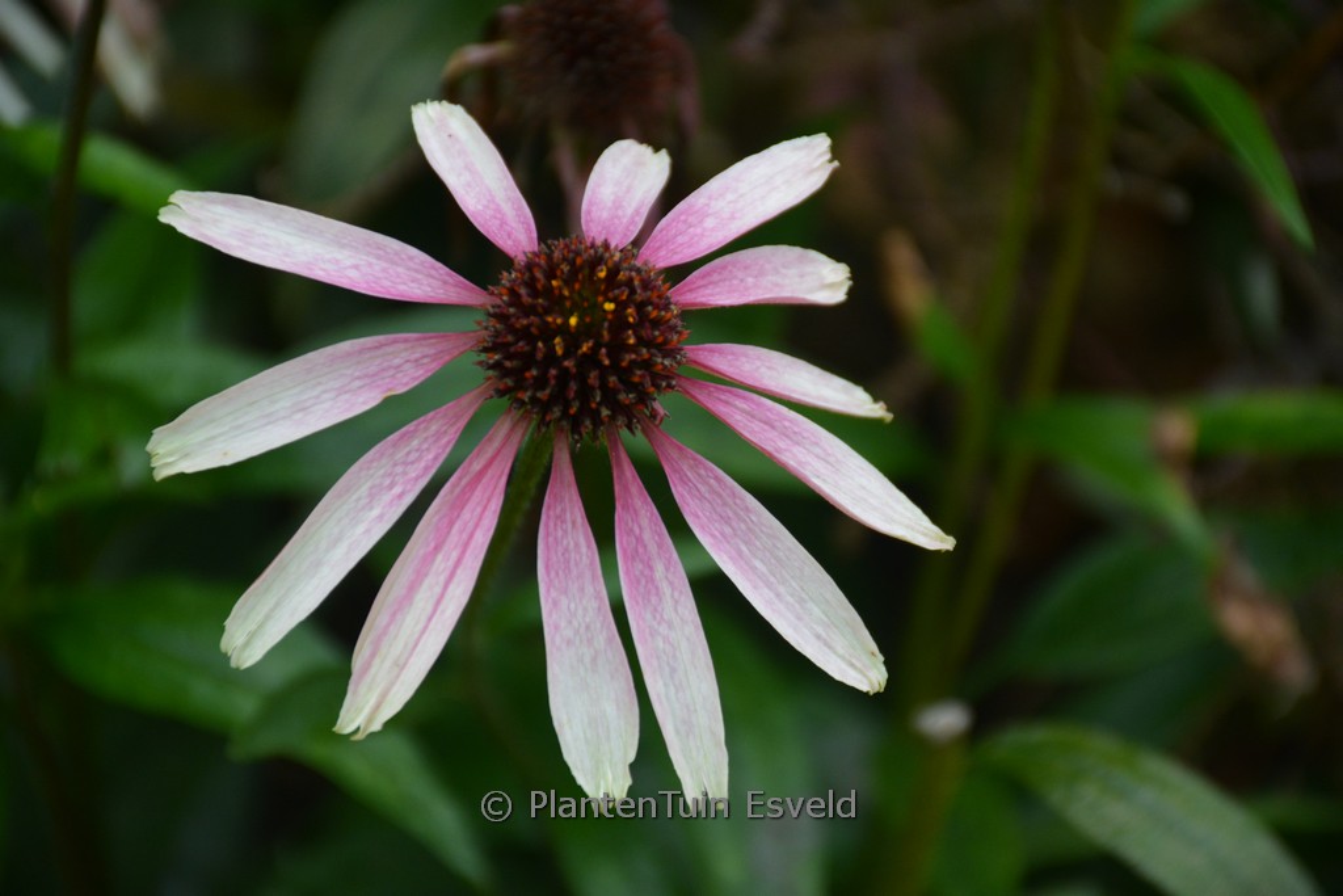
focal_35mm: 210
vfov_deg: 6.5
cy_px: 448
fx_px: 7835
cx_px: 672
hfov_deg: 9.8
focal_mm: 140
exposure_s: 1/640
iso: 800
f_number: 5.6
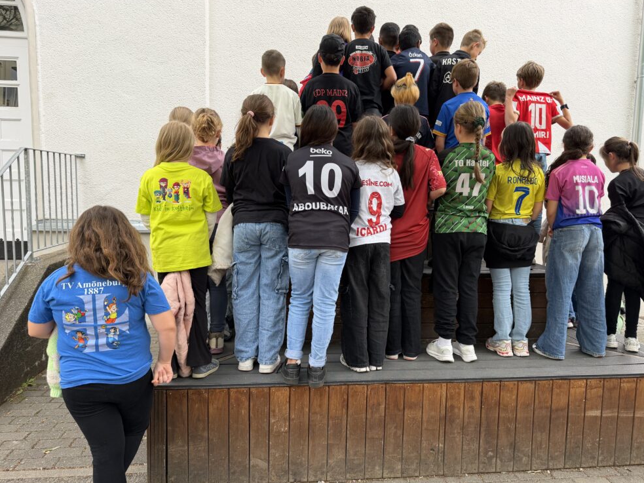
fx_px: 465
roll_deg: -1.0
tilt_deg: -5.7
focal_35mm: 25
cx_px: 335
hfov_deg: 69.4
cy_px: 234
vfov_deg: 54.9
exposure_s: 1/121
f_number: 1.78
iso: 80
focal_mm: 6.76
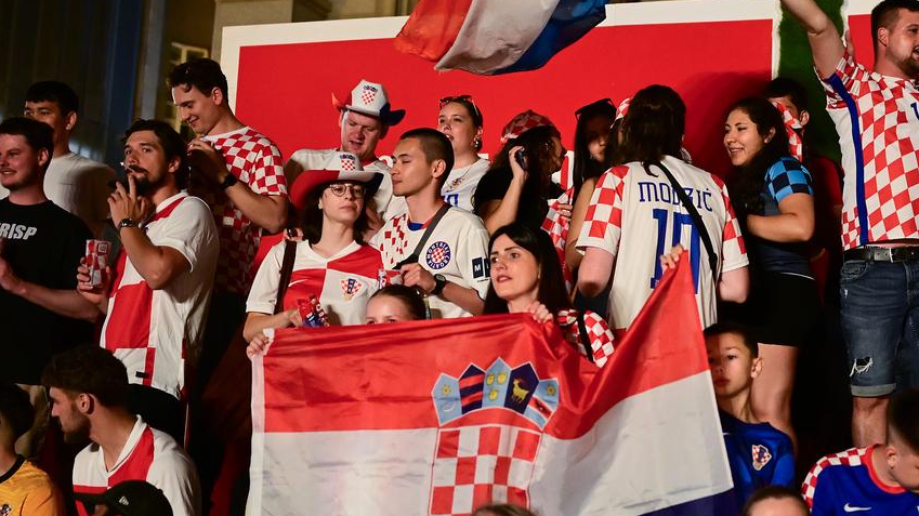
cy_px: 277
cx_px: 643
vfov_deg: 15.3
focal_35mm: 79
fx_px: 1925
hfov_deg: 26.6
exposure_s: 1/200
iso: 4000
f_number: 2
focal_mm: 40
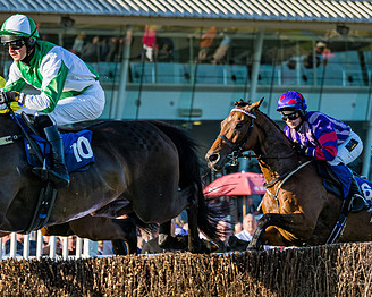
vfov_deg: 5.1
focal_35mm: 306
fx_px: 3367
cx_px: 261
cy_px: 218
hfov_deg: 6.3
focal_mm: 110
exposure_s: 1/1250
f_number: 4
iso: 200
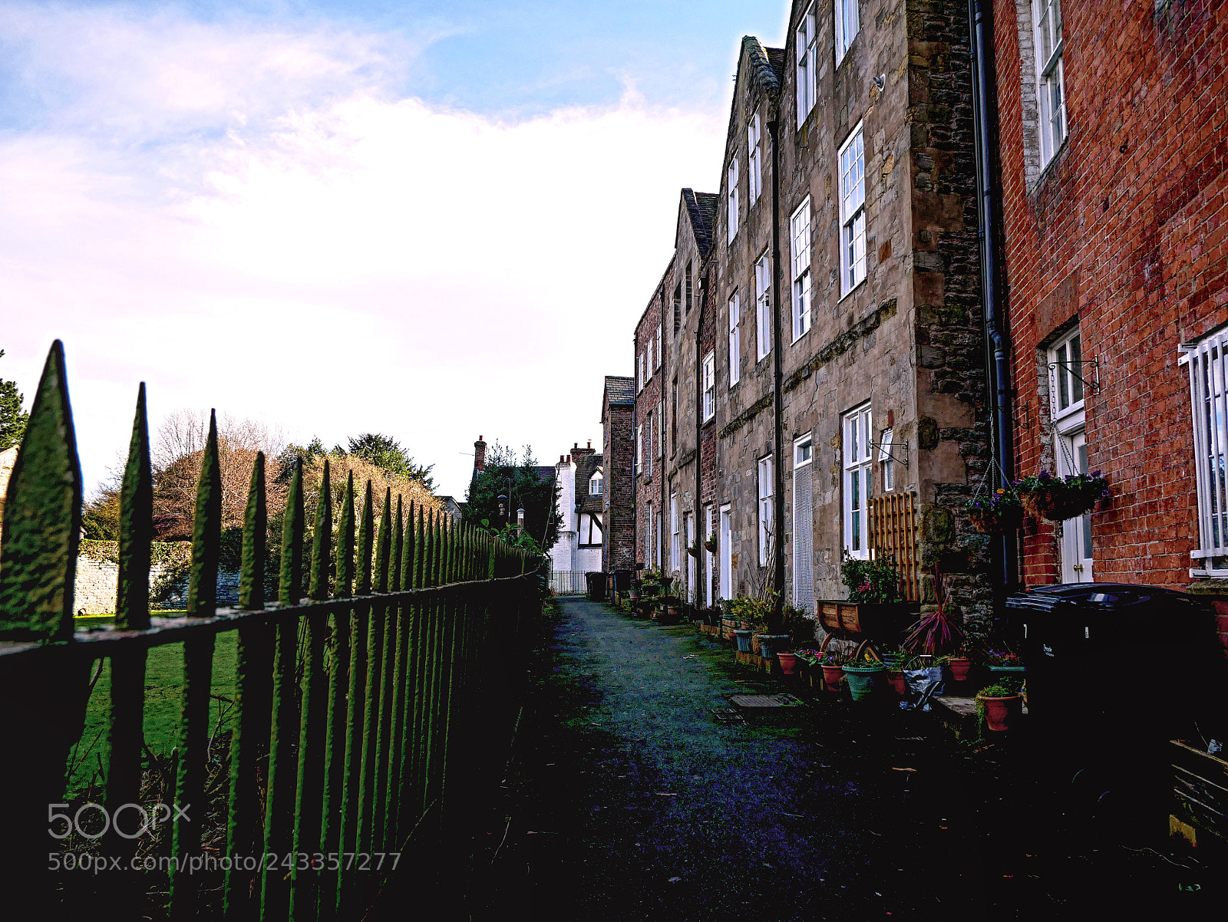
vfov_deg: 53.1
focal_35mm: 26
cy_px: 461
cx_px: 614
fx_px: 923
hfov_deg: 67.3
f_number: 5
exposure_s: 1/250
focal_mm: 13
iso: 200
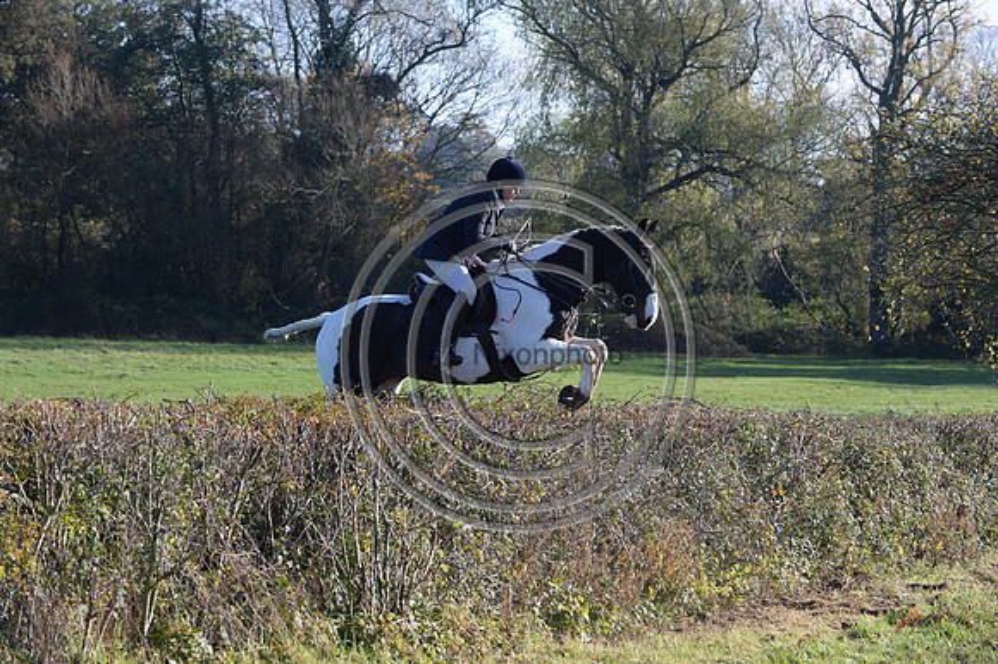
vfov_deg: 13.0
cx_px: 499
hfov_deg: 19.5
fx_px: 2909
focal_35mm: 105
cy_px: 332
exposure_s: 1/1250
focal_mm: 105
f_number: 5.6
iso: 1000
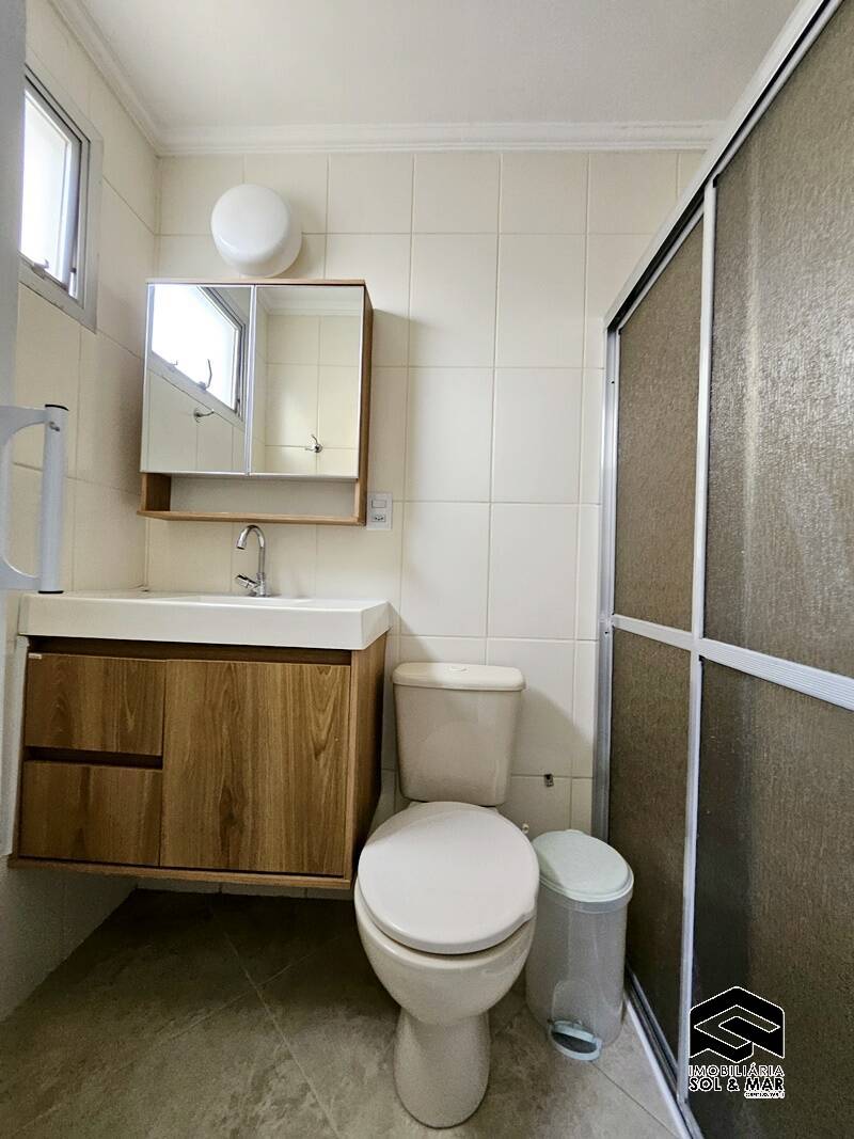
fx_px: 428
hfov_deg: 89.9
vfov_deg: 106.2
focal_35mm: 13
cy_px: 570
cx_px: 427
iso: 250
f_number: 2.2
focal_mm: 1.7
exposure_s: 1/60
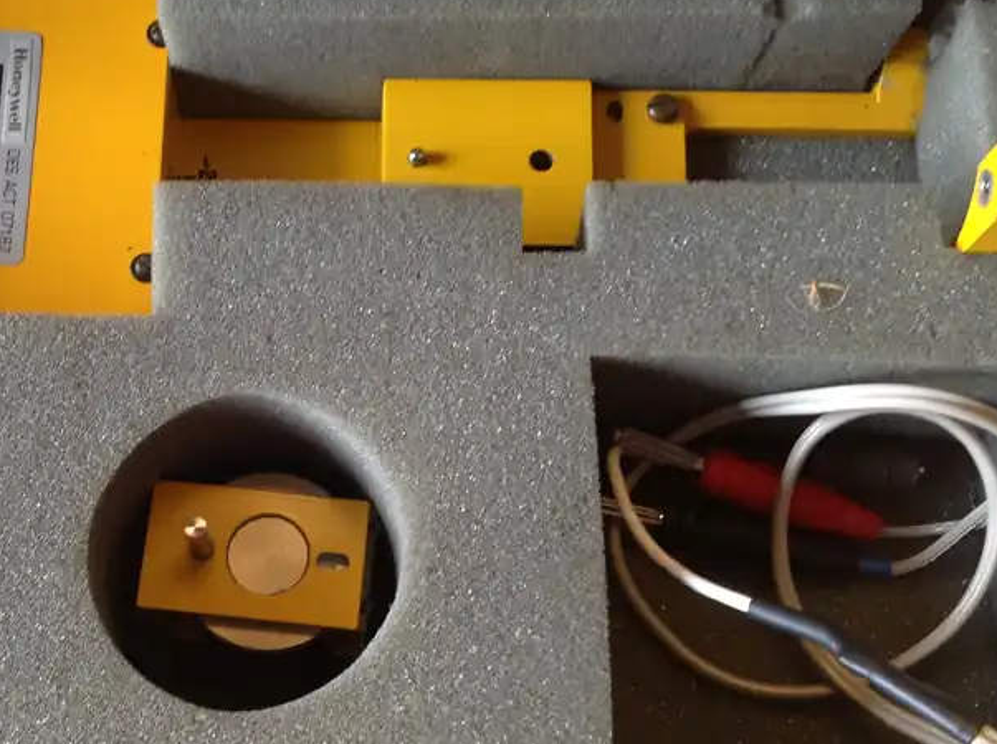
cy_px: 395
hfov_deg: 33.0
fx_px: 1668
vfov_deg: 25.1
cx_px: 334
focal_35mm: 58
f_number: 2.4
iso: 100
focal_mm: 4.28
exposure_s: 1/15
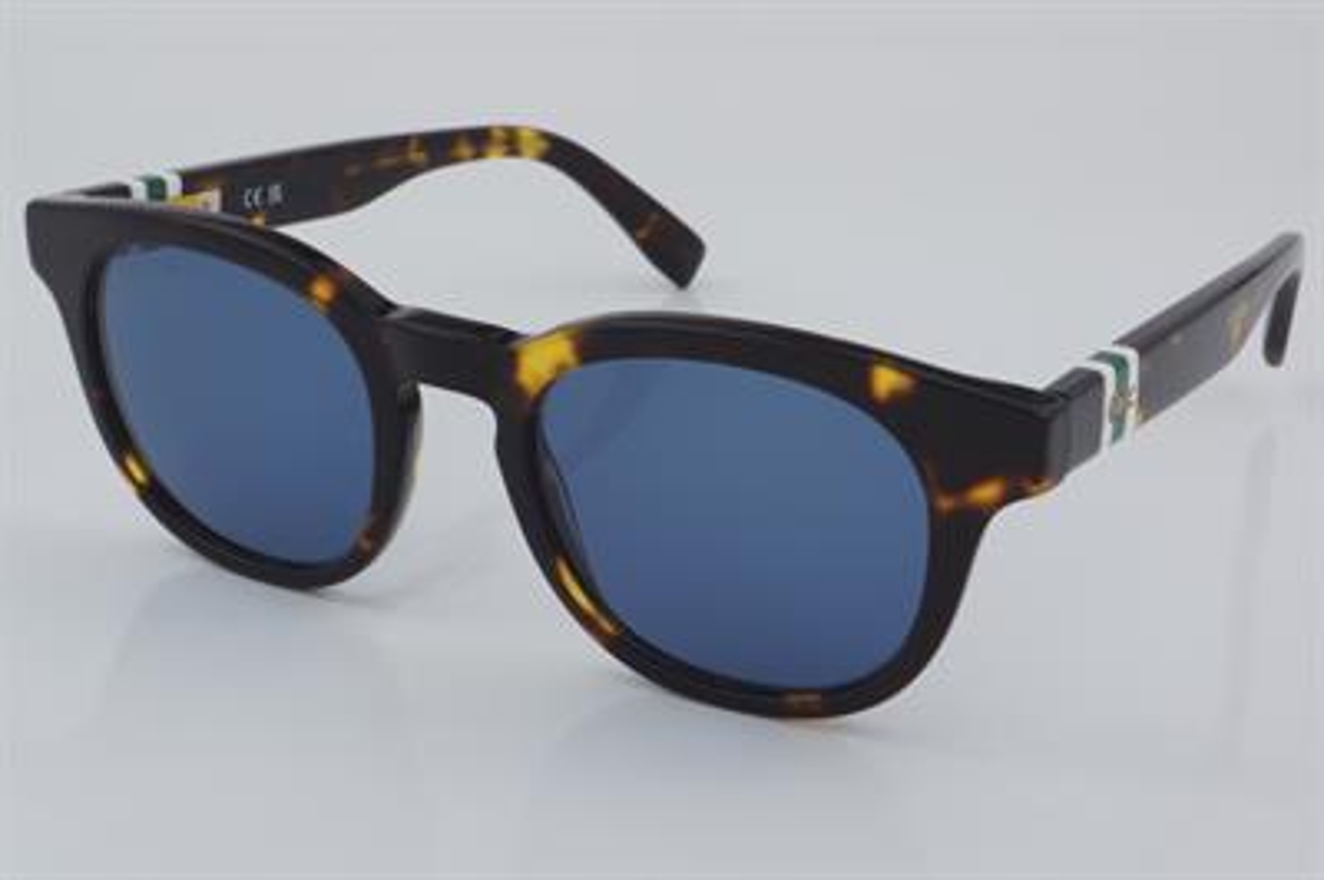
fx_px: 2756
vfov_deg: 18.2
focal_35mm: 75
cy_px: 440
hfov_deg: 27.0
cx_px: 662
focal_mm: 50
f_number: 32
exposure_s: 1/4
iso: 100
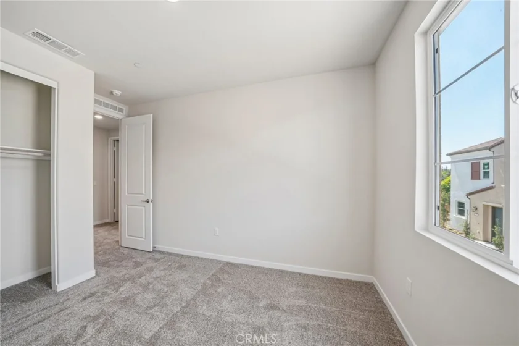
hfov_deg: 112.6
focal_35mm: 12
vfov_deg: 90.0
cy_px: 173
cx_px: 260
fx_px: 173
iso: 400
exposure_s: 1/30
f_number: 7.1
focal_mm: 12
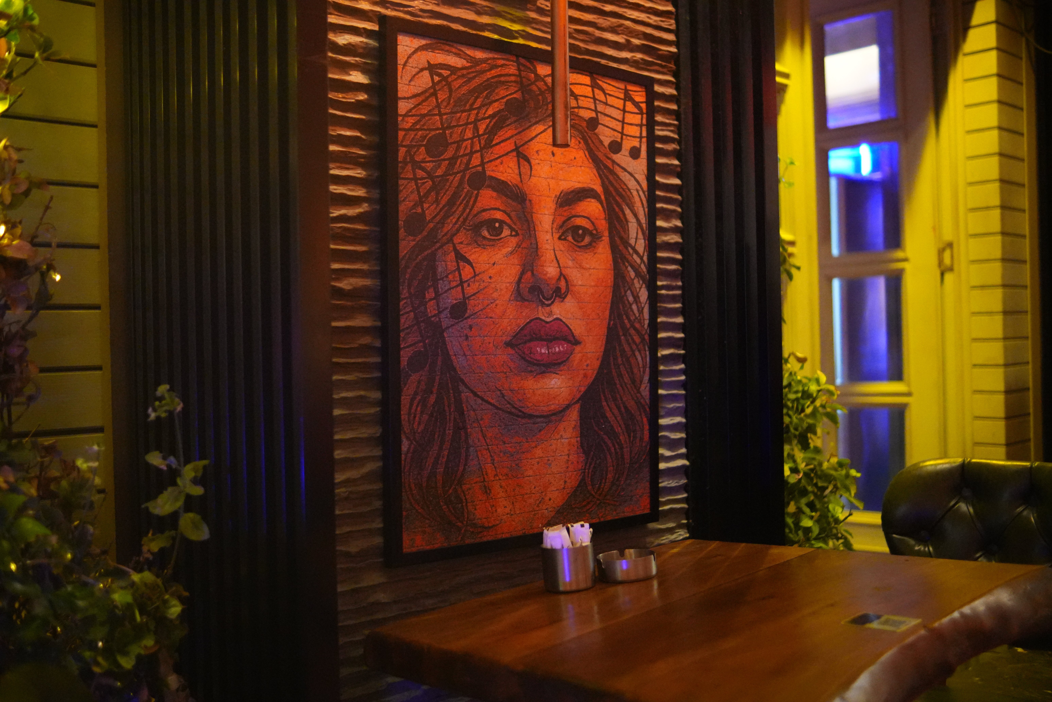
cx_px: 526
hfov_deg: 55.1
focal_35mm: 34
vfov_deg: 38.4
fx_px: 1008
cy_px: 351
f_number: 1.4
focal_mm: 23
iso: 6400
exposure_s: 1/320
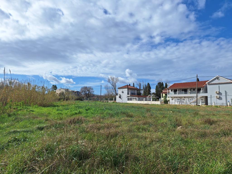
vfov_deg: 58.9
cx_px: 116
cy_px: 87
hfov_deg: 73.9
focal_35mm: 23
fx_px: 154
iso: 40
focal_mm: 5.54
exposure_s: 1/5747
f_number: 1.8
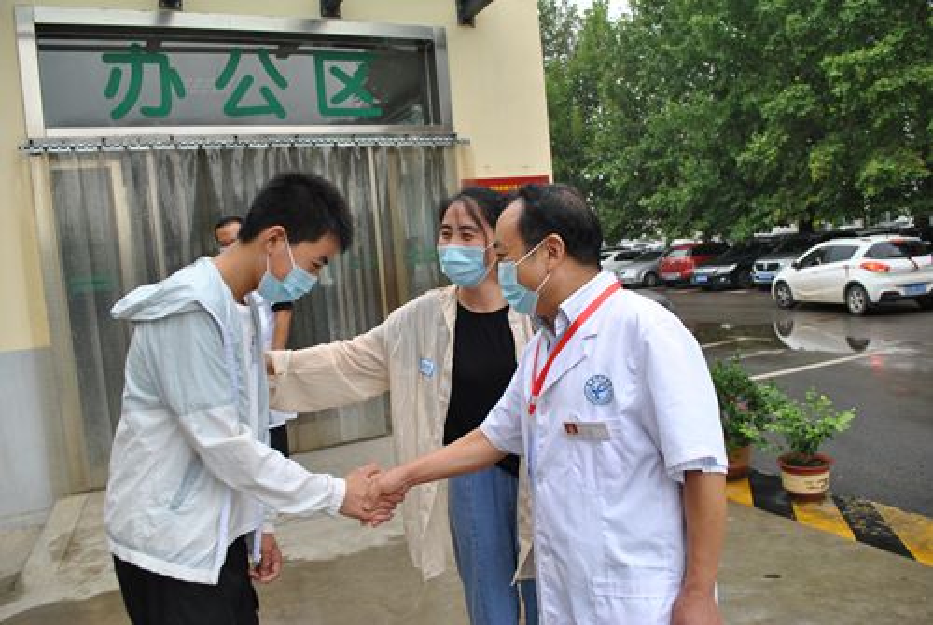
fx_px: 701
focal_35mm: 27
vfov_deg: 48.1
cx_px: 466
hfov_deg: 67.3
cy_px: 312
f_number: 5.6
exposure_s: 1/125
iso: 200
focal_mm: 18
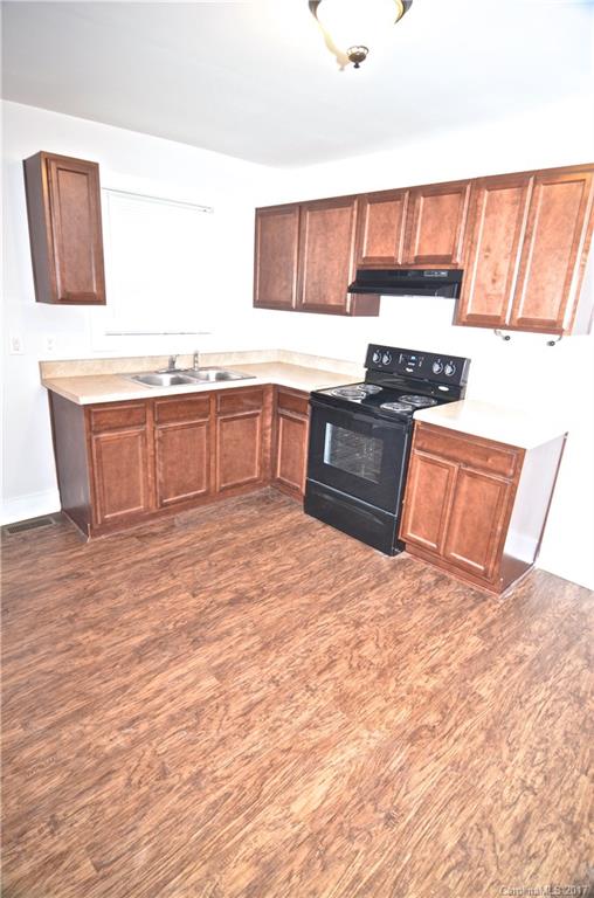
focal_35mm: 18
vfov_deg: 90.1
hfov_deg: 67.1
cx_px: 297
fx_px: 448
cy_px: 449
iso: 800
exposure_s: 1/60
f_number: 4
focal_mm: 12
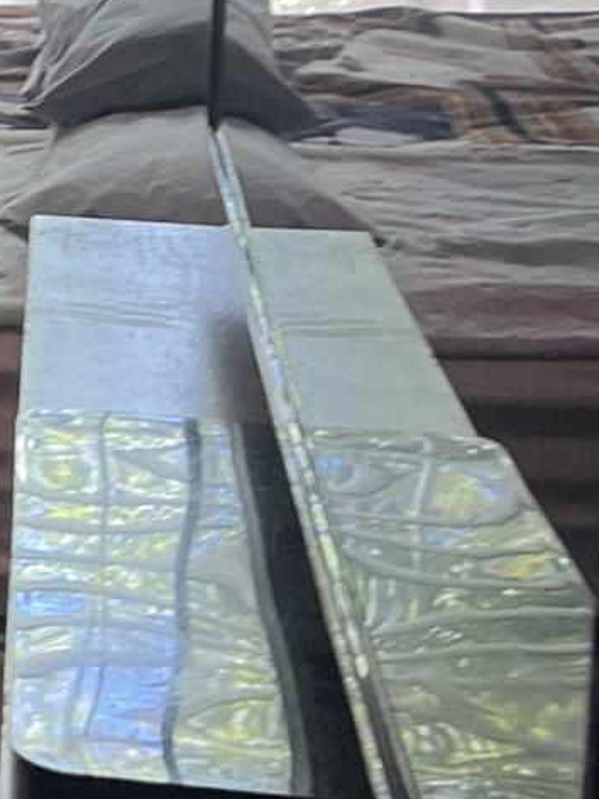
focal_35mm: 127
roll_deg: -0.8
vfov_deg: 15.2
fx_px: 2930
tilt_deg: -9.2
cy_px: -10
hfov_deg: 10.5
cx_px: -673
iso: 125
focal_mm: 5.7
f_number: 1.5
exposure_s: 1/120
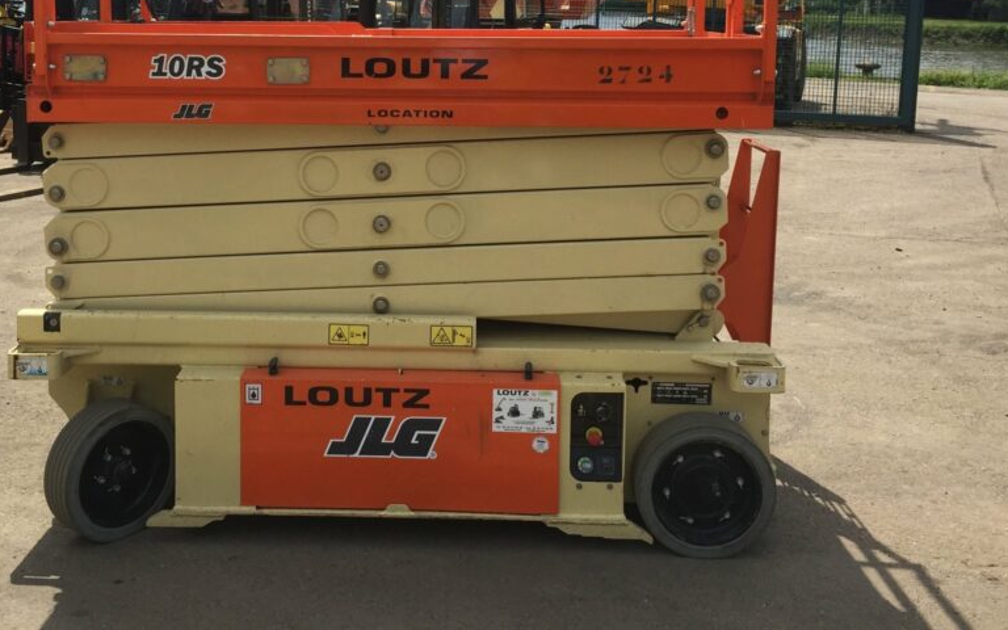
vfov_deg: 30.5
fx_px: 1126
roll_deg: -3.2
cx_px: 415
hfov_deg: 48.0
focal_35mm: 41
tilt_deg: -7.5
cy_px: 127
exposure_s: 1/1883
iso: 32
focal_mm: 4.15
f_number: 2.2
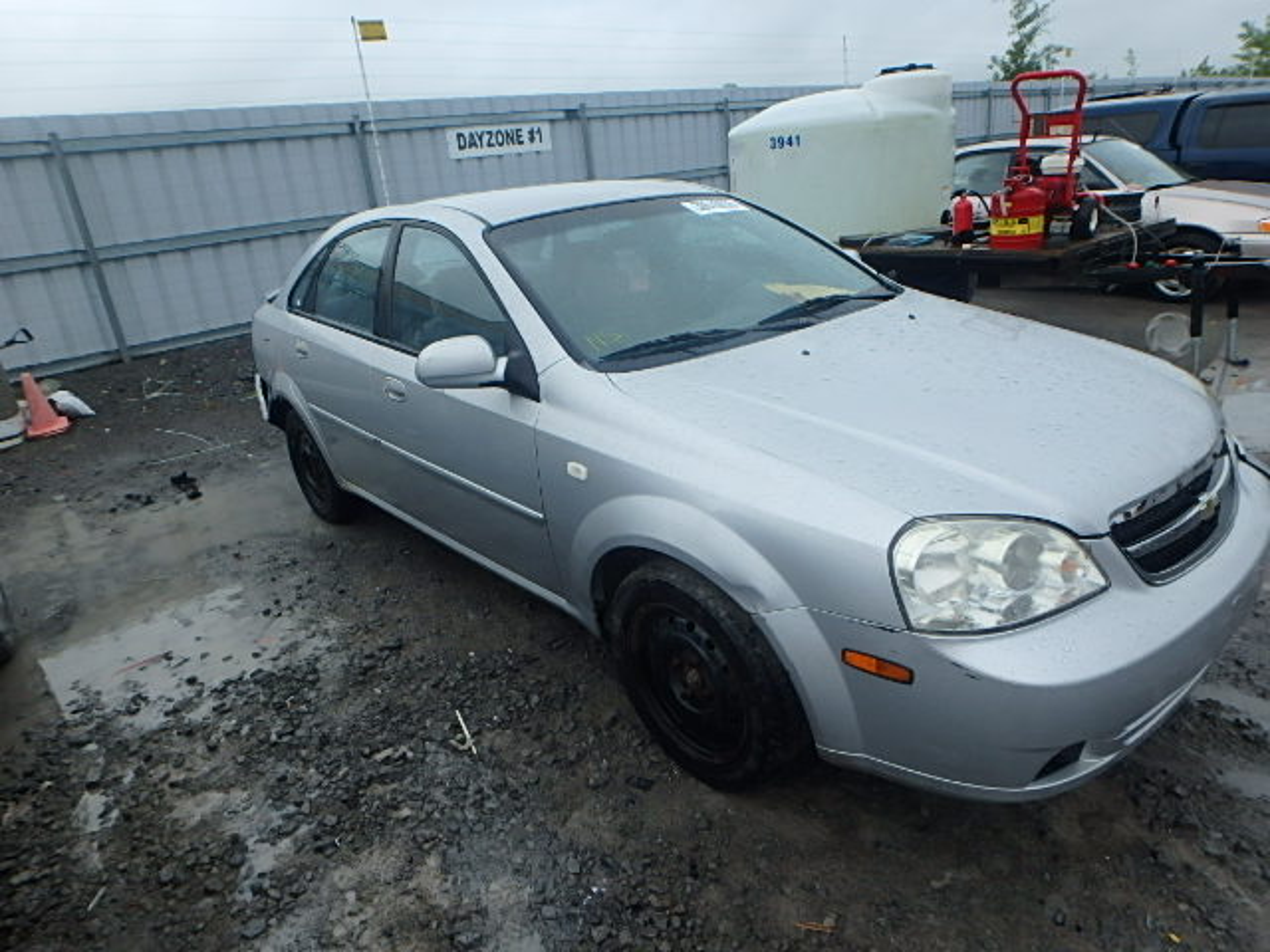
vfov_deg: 63.4
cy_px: 476
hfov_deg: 79.0
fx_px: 770
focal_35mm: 21
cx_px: 635
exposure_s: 1/640
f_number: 3.5
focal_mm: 3.7
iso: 125
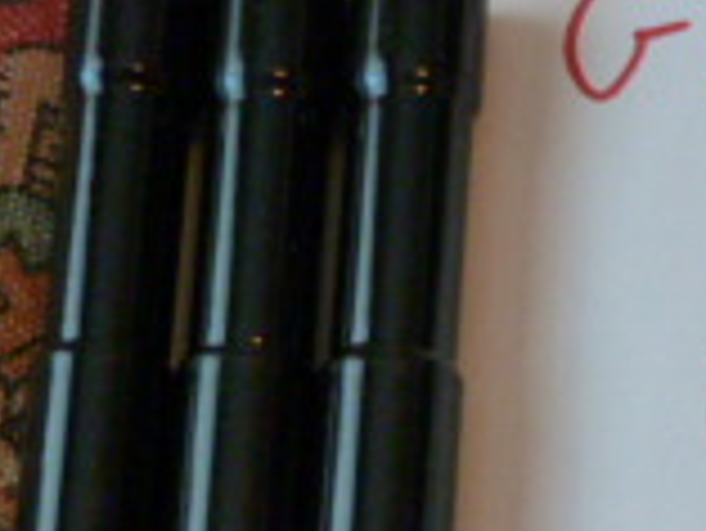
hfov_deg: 12.6
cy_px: 612
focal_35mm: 147
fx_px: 3000
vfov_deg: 10.0
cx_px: 1133
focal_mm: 6.4
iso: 400
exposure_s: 1/50
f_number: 3.7
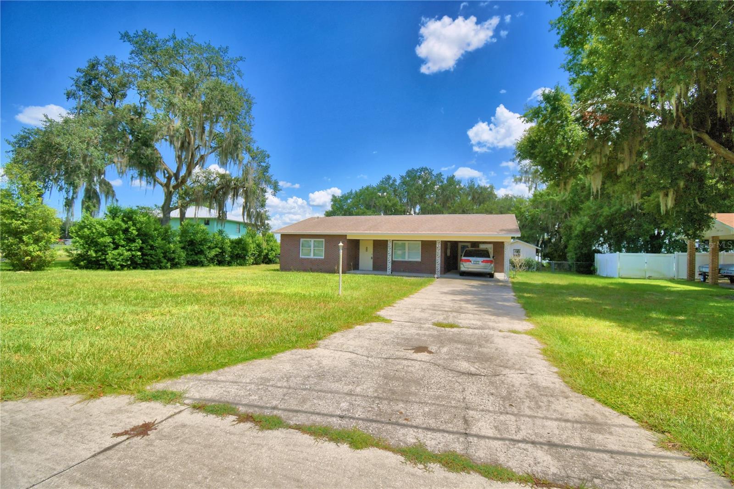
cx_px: 367
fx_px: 306
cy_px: 244
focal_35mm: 15
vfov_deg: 77.3
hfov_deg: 100.4
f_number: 4.5
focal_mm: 10
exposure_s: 1/1600
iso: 100
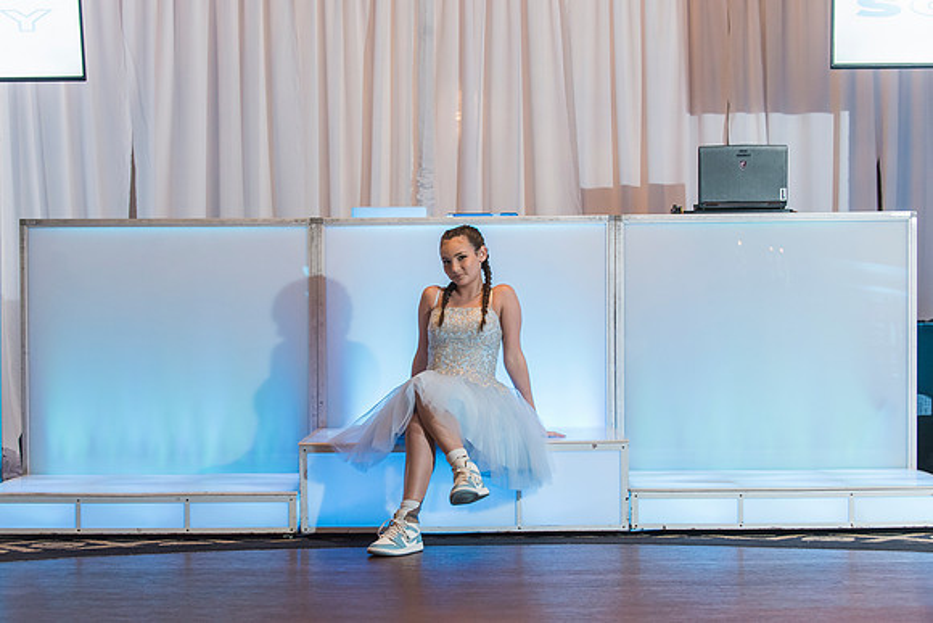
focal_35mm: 74
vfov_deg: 18.5
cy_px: 318
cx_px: 445
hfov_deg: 27.4
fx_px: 1910
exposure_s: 1/100
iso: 1600
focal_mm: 70
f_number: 4
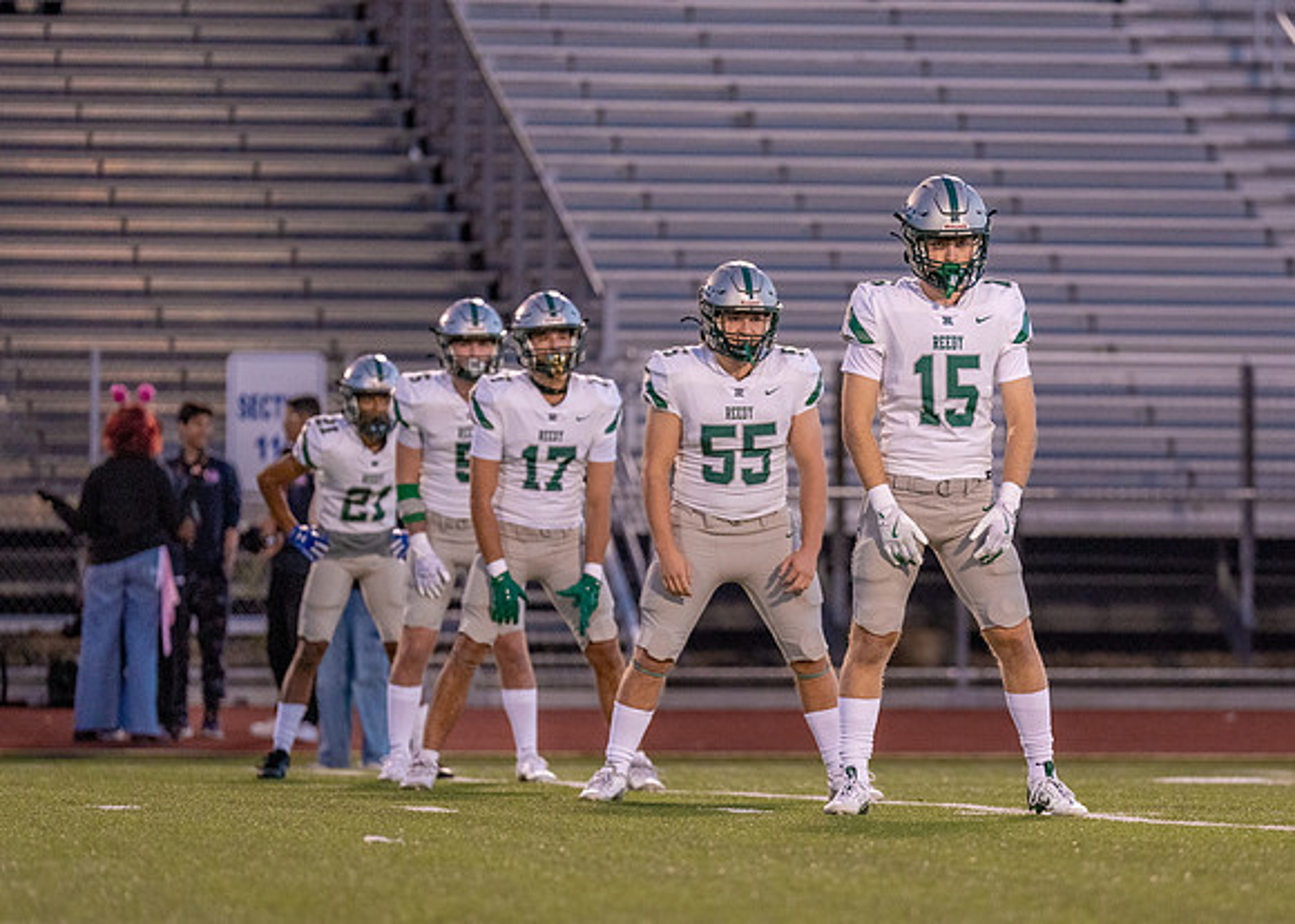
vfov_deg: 4.6
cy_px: 506
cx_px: 915
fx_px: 11517
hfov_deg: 6.4
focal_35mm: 313
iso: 2000
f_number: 2.8
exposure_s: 1/1000
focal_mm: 200
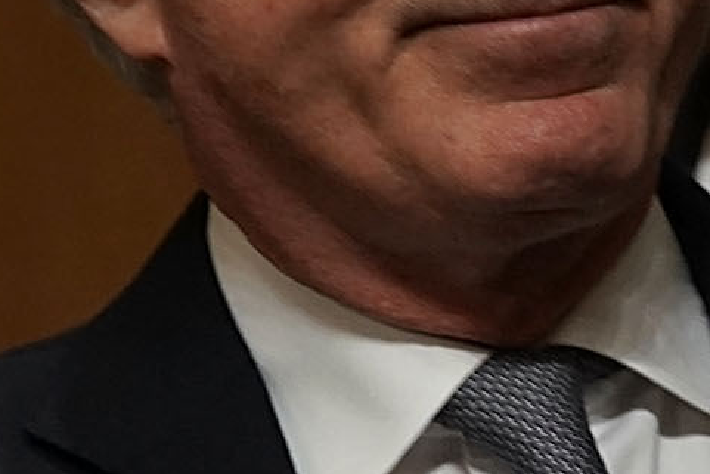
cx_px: 918
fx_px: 6155
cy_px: 706
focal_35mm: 312
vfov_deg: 4.4
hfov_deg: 6.5
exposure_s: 1/320
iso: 1600
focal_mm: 50
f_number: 2.5
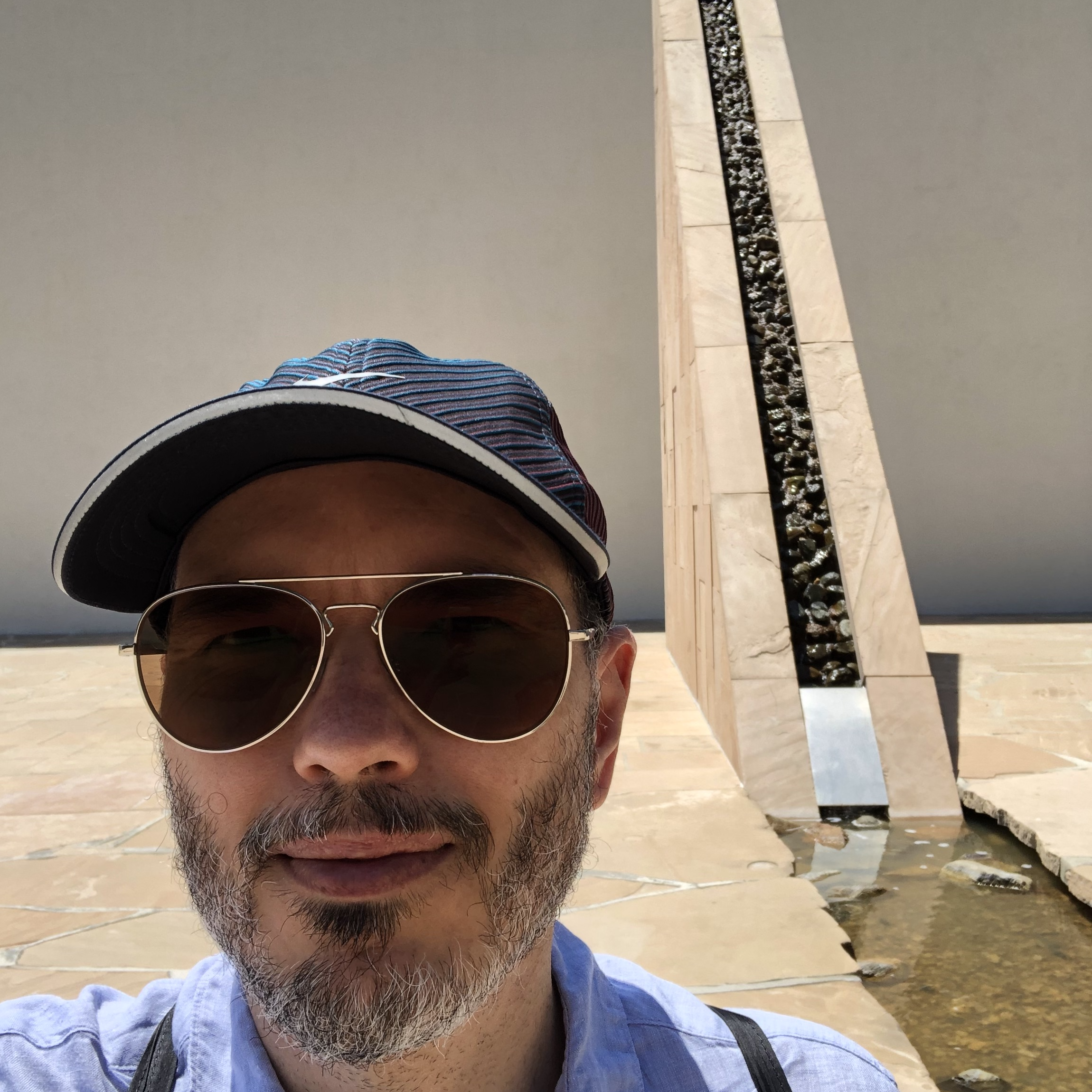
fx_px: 1356
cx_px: 543
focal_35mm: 38
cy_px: 569
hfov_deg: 43.9
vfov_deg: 43.8
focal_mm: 2.87
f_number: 2.2
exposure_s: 1/597
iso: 20
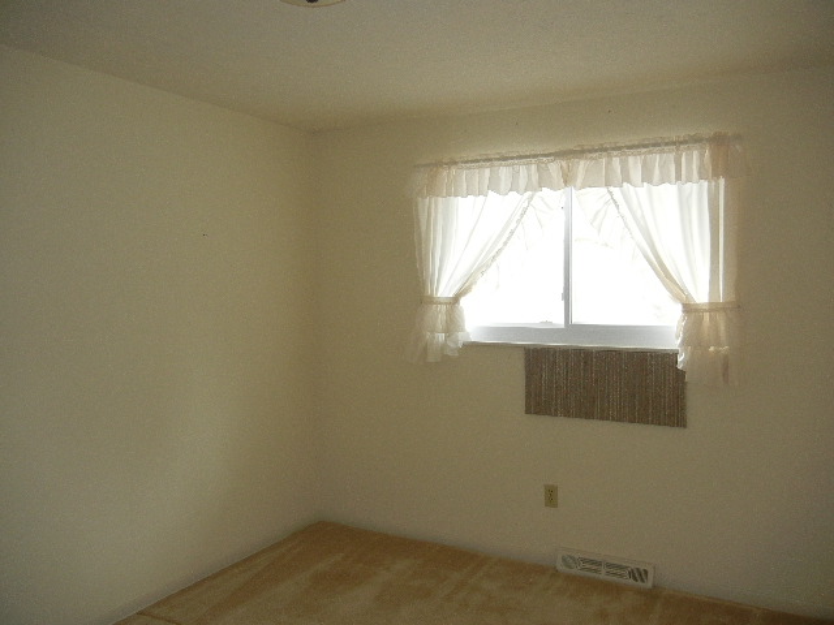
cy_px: 312
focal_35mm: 30
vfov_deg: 46.8
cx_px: 417
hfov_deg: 60.0
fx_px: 723
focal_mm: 5.4
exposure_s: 1/30
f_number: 3.5
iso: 200
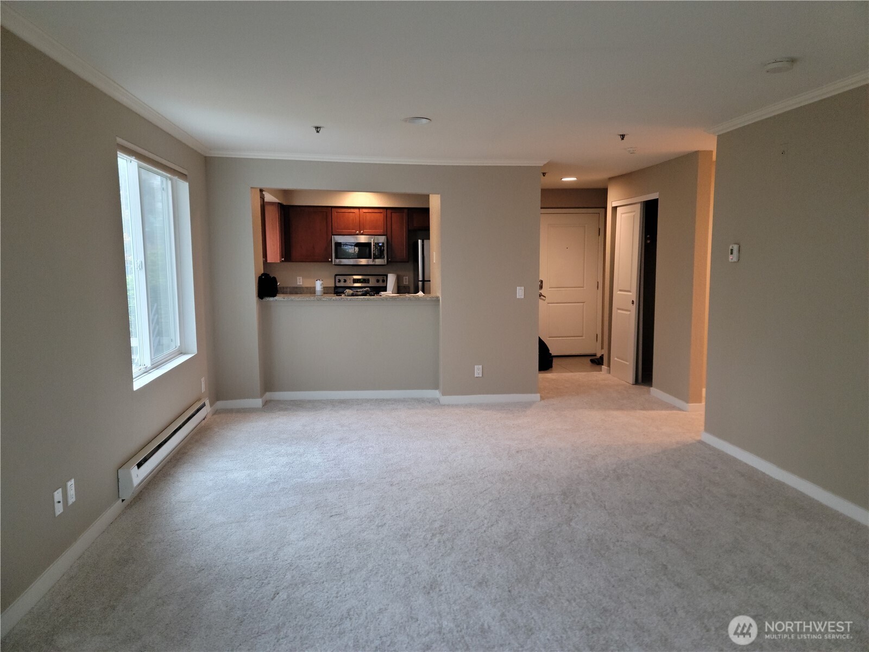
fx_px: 628
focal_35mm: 25
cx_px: 434
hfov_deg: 69.4
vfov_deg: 54.9
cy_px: 326
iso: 250
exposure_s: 1/40
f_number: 1.8
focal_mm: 7
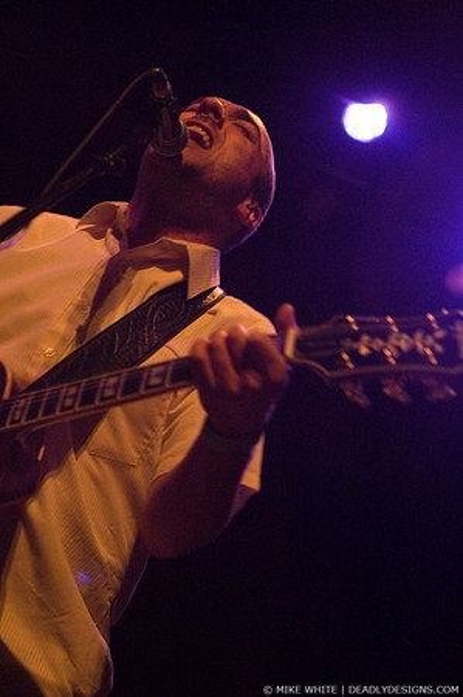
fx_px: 1450
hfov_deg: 18.1
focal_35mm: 75
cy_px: 348
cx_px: 232
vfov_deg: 27.0
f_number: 2.8
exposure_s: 1/40
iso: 1600
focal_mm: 50
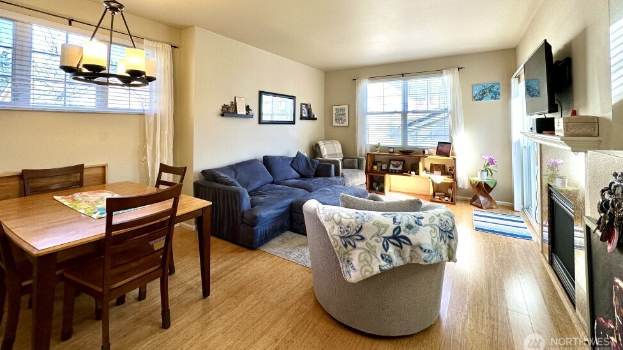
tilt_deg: +2.0
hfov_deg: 99.4
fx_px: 264
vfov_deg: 65.4
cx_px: 307
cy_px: 118
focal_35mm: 16
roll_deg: -0.5
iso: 80
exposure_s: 1/120
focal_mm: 2.22
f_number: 2.2
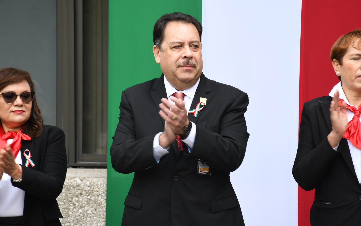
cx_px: 190
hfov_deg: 10.4
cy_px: 113
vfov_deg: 6.5
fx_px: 1977
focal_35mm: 201
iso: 250
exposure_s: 1/125
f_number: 7.1
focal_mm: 116
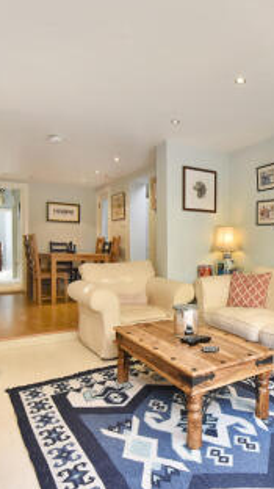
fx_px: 311
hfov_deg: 45.9
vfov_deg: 76.4
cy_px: 244
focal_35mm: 24
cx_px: 205
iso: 200
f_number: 8
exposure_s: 1/20
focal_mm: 10
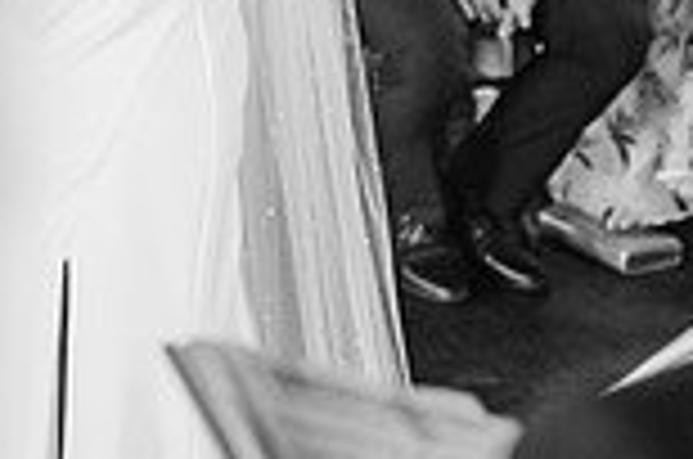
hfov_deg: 14.6
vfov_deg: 9.8
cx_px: -310
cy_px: -387
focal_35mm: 132
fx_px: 2536
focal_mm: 35
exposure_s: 1/200
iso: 1600
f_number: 2.2
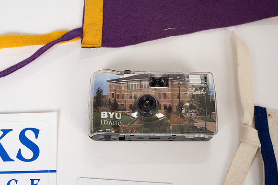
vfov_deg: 27.0
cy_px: 92
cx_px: 139
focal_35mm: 50
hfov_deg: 39.6
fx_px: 386
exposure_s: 1/125
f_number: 6.3
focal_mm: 50
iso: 200
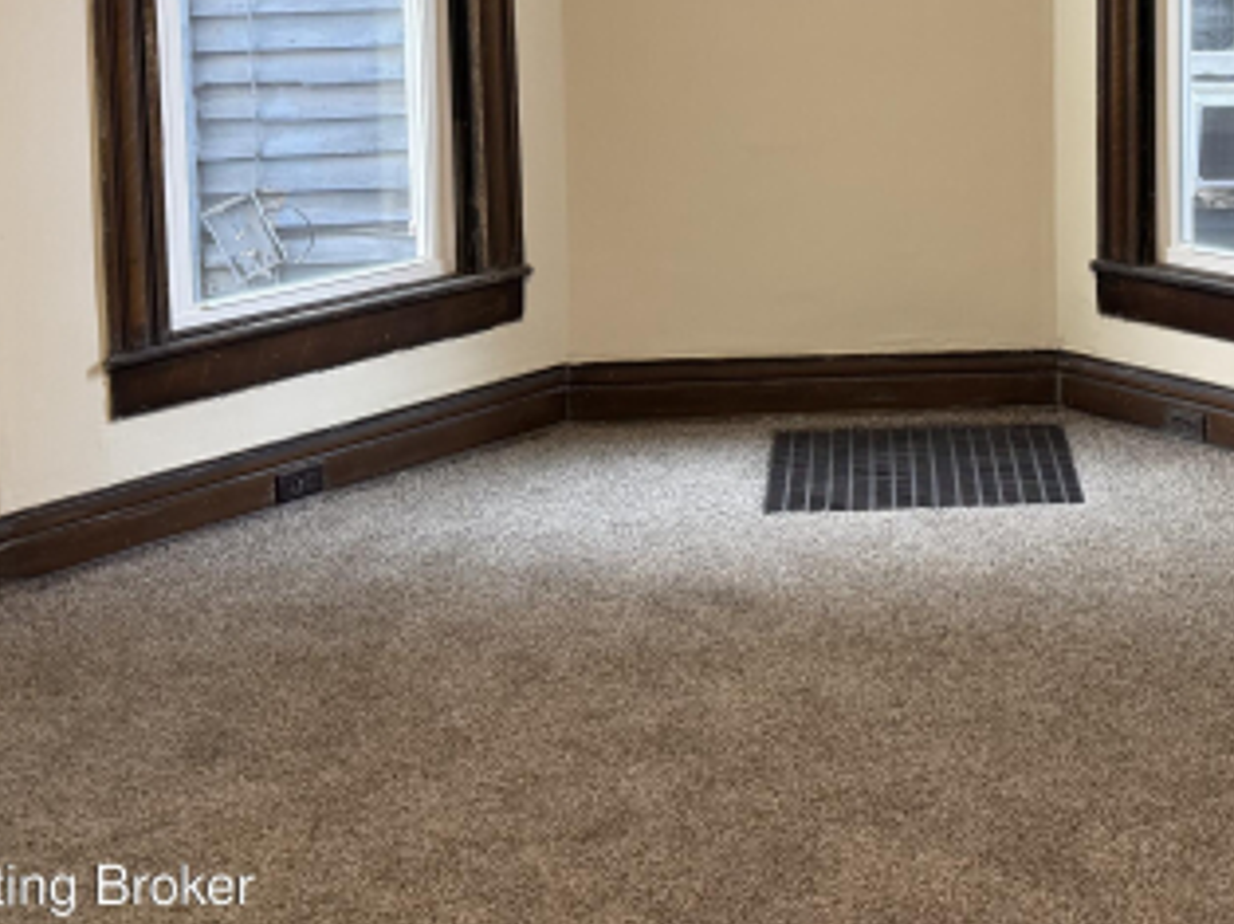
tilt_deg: -3.7
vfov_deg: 26.9
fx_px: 1817
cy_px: -8
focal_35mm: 51
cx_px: 1047
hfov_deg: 35.8
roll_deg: +0.9
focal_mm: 6.76
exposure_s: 1/60
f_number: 1.78
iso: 250
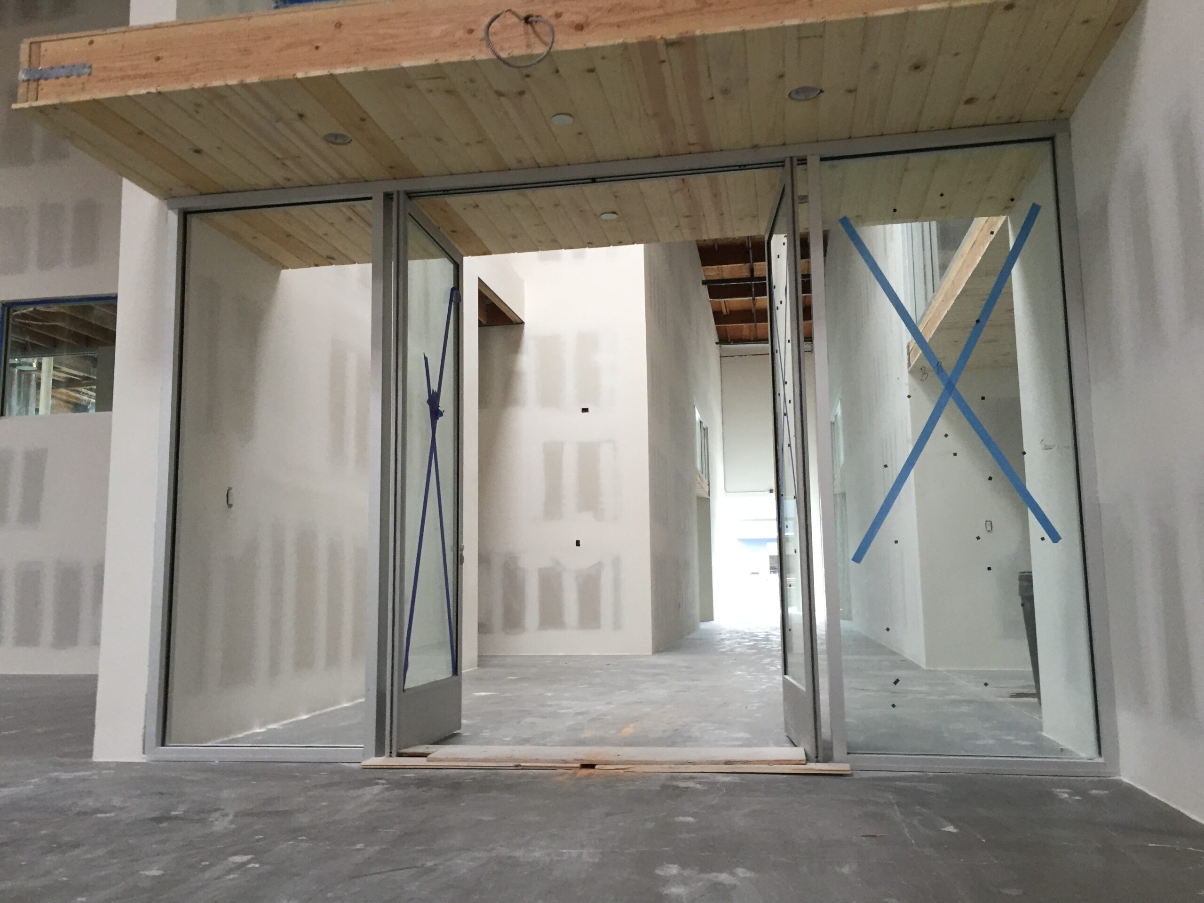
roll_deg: +0.7
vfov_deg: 48.2
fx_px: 1009
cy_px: 452
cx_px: 602
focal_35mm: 29
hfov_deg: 61.7
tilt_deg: +7.6
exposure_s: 1/30
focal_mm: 4.15
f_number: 2.2
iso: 125
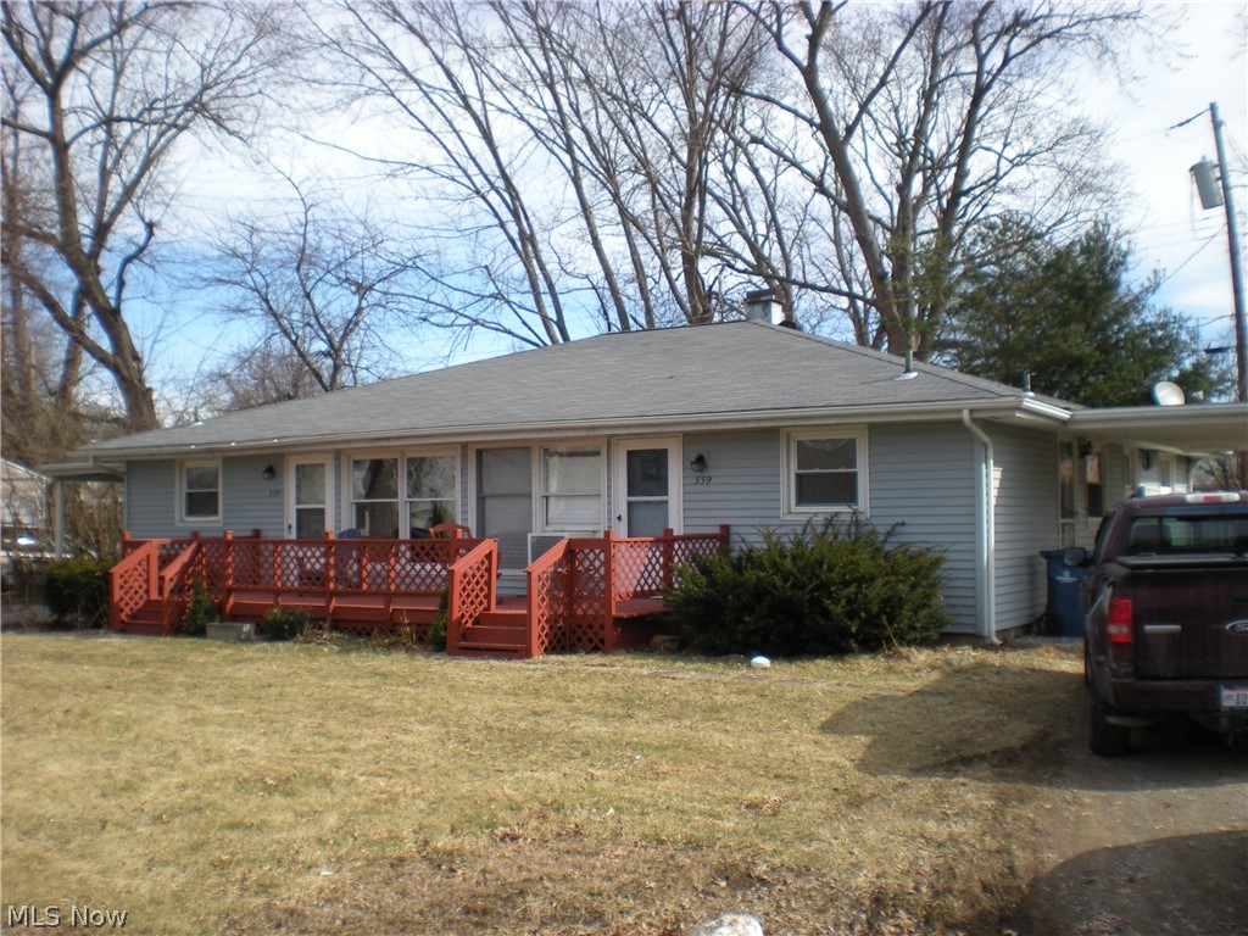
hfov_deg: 49.0
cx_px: 624
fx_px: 1370
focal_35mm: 38
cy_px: 468
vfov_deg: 37.7
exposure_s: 1/346
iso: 64
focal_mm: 6.3
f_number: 4.6
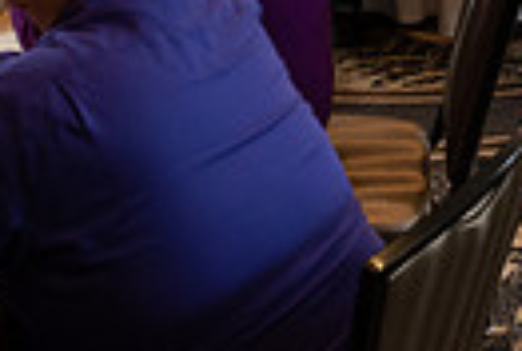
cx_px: 653
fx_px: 1860
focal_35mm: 128
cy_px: -265
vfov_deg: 10.2
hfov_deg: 15.3
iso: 1250
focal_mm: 29
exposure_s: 1/160
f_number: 5
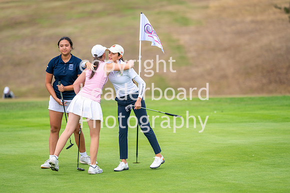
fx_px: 2417
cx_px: 145
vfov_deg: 4.6
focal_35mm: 300
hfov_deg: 6.9
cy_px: 96
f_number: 4
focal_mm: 300
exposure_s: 1/2000
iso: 400
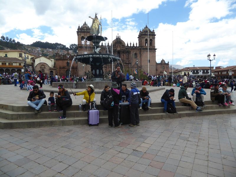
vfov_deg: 54.9
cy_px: 88
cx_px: 118
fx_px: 170
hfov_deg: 69.4
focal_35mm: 25
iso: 80
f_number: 3.3
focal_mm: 4.3
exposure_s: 1/500
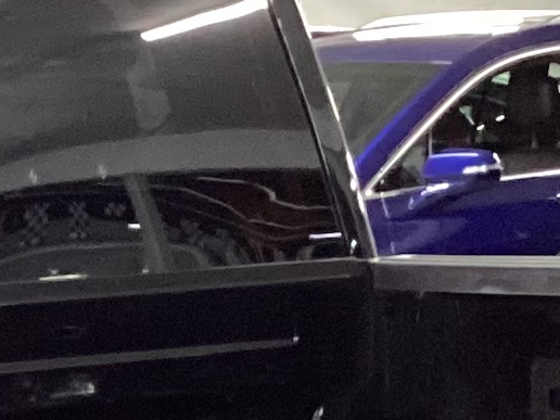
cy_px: 880
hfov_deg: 10.1
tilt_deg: -16.0
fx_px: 3171
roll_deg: +1.7
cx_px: 78
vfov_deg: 7.3
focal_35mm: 196
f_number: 2.4
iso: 400
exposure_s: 1/25
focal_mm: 3.3
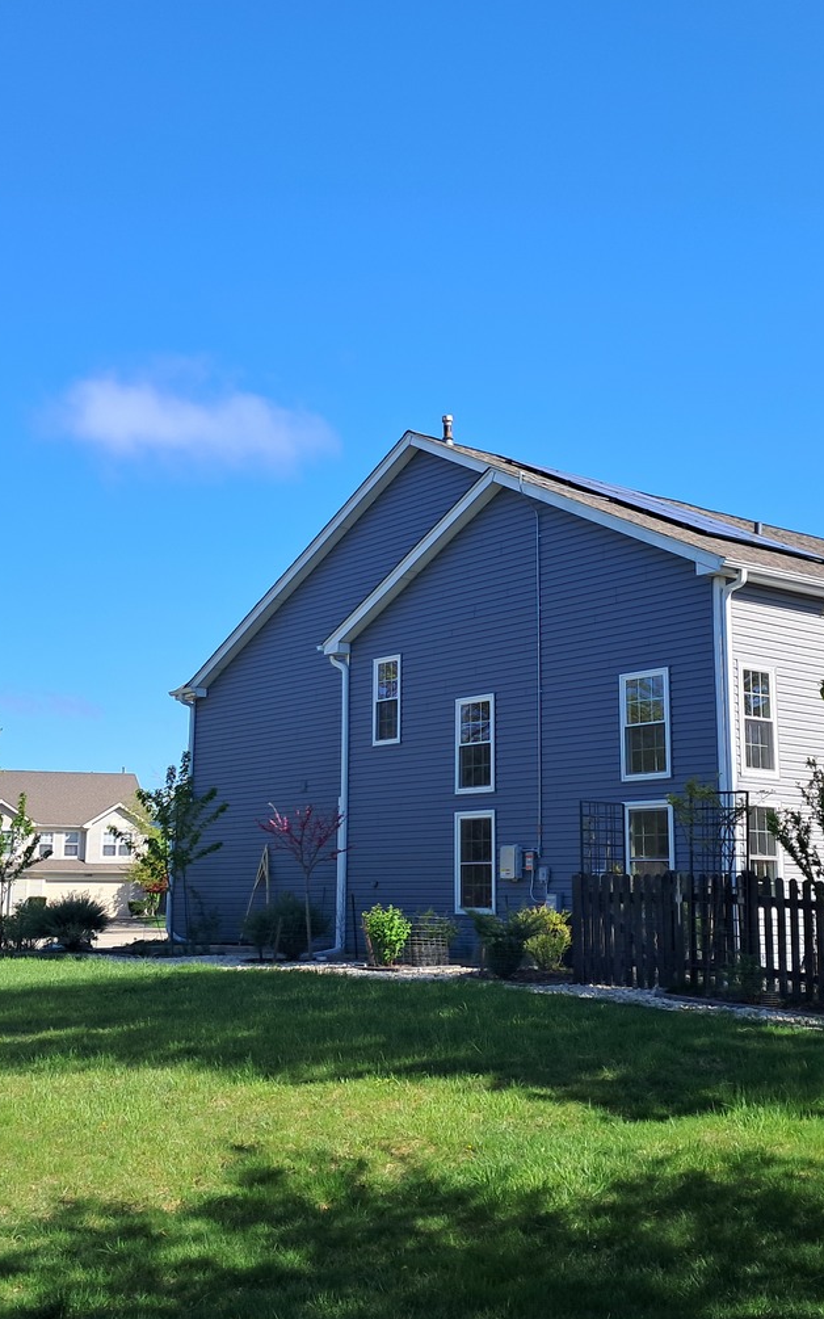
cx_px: 442
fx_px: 1473
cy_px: 654
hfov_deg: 31.2
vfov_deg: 48.2
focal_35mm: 41
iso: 50
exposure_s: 1/548
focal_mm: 4
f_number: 1.8
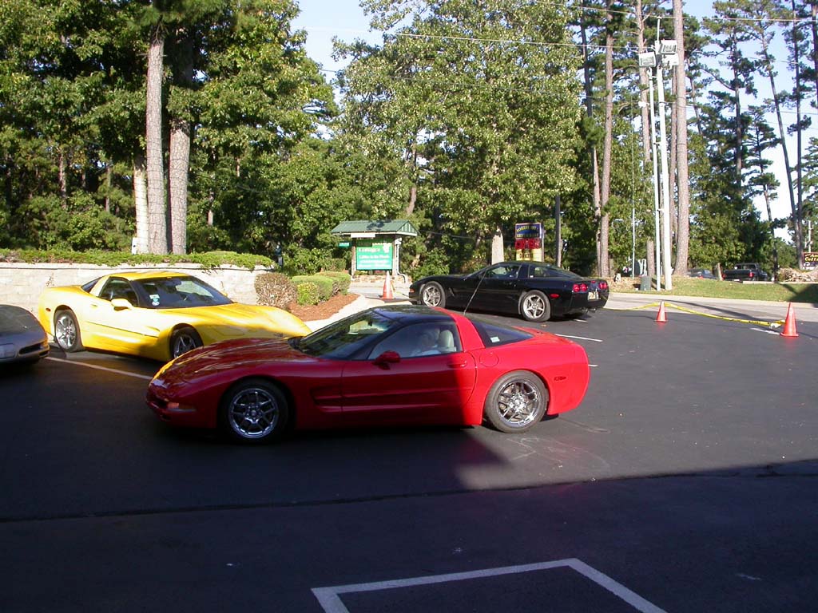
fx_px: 898
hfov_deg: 49.0
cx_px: 409
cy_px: 306
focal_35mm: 38
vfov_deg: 37.7
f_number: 6
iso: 100
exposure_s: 1/191
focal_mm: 7.85
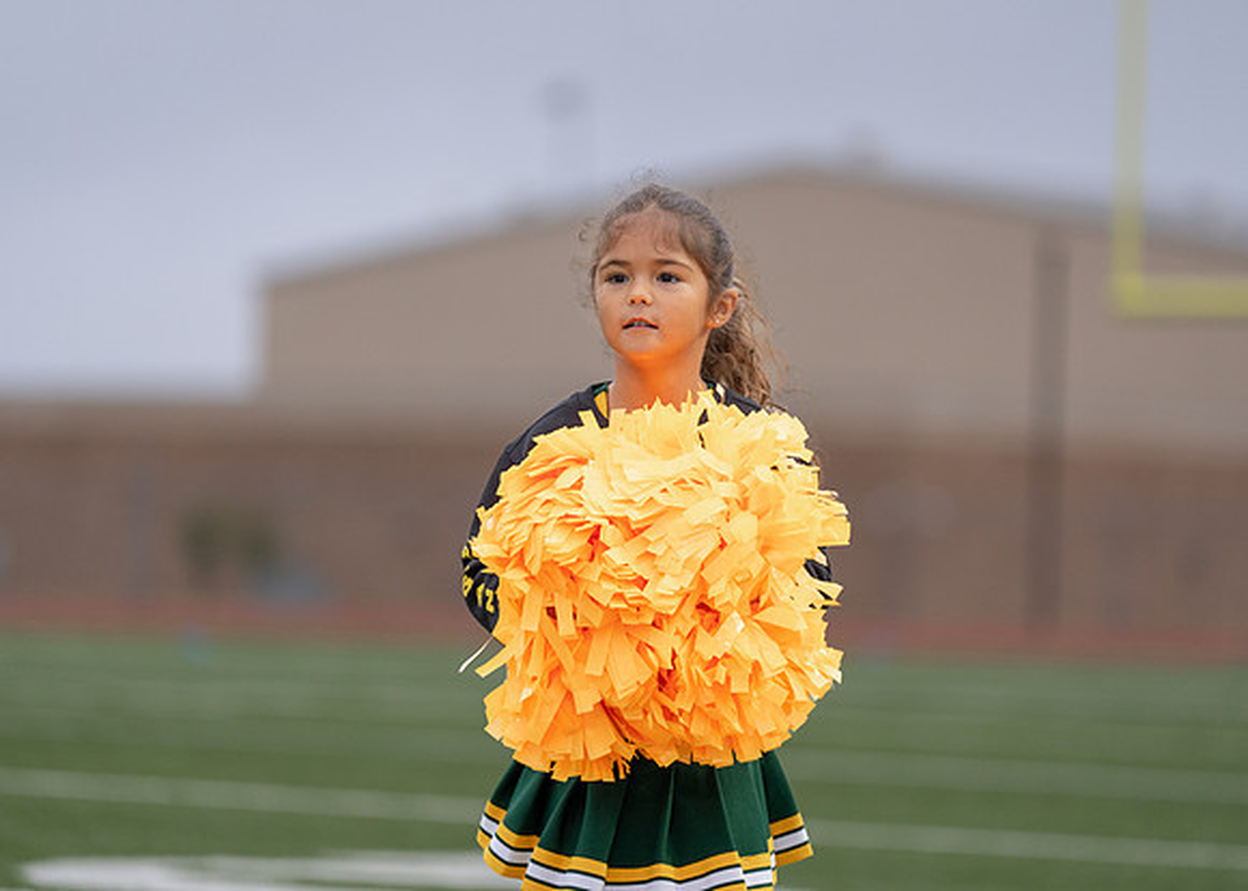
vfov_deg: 8.0
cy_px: 446
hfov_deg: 11.2
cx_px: 624
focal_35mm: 179
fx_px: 6349
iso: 500
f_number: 2.8
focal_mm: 171
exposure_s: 1/1000
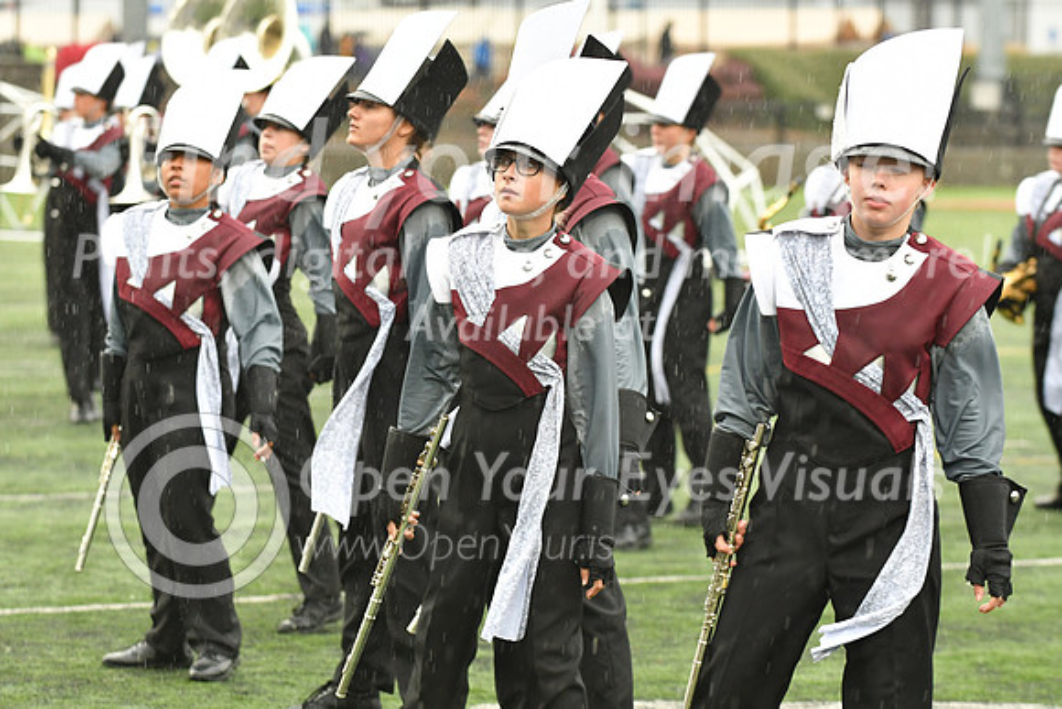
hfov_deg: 11.0
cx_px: 531
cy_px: 354
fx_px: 5532
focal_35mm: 188
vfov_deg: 7.3
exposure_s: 1/320
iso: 1000
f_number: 4
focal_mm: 125
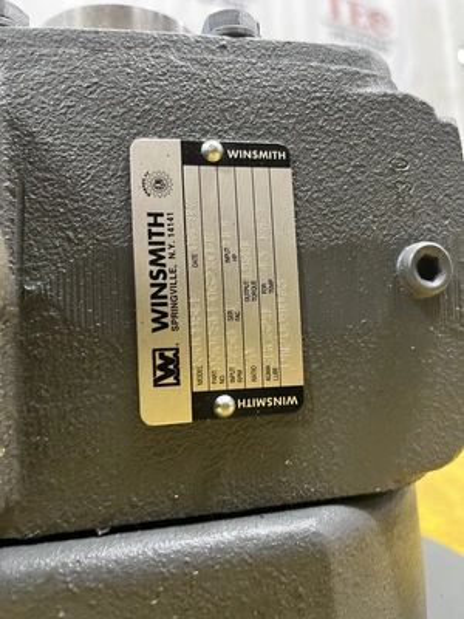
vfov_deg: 67.3
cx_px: 232
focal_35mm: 26
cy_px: 310
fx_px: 465
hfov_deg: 53.1
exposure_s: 1/40
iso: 500
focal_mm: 5.1
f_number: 1.6
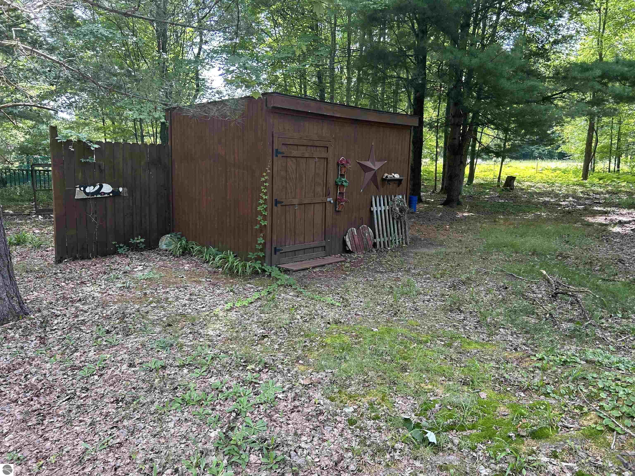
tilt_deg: -11.6
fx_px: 477
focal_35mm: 26
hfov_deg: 67.3
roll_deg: -2.2
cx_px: 318
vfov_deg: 53.1
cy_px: 238
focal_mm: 5.7
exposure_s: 1/154
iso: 50
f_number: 1.5
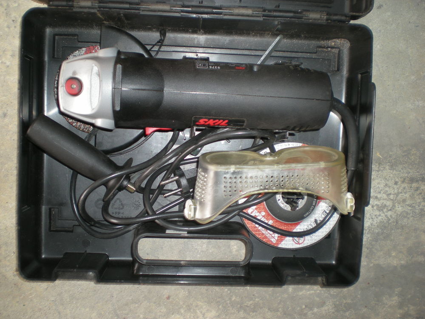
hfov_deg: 49.0
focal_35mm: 38
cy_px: 160
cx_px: 212
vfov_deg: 37.7
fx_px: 467
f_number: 3.1
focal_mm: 6.3
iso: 50
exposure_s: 1/30
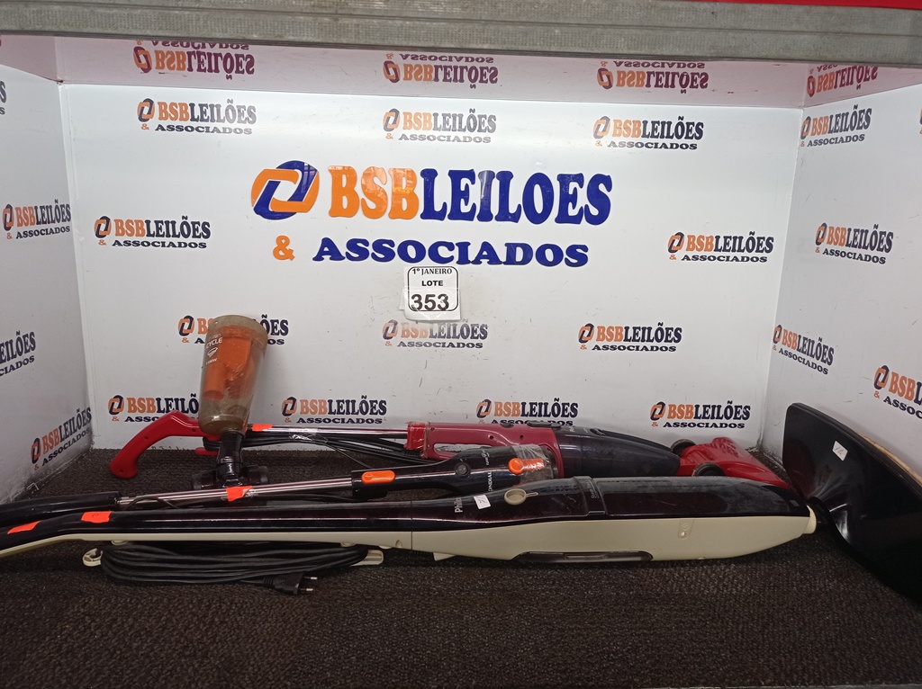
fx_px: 745
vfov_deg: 49.7
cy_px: 344
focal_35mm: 28
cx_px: 461
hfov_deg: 63.5
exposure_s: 1/120
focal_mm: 4.7
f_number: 1.79
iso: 189
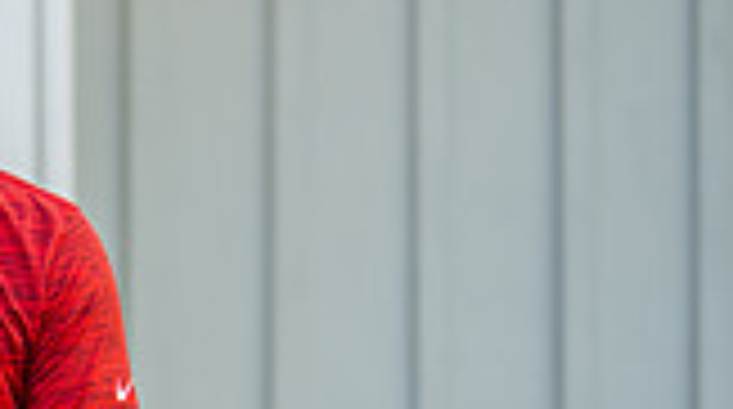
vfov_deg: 5.5
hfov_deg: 9.6
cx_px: -288
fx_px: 4249
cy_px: 460
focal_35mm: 219
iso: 200
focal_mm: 50
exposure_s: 1/2500
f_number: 1.2
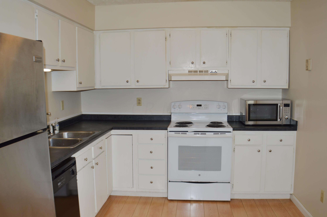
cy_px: 108
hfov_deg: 46.4
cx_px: 164
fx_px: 381
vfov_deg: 31.8
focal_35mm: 42
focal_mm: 28
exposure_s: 1/60
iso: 100
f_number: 4
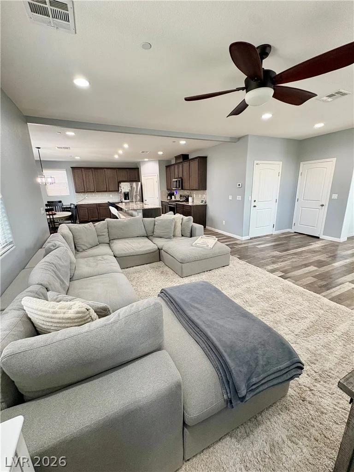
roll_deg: +1.8
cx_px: 177
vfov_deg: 102.1
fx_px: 191
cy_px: 236
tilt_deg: -14.7
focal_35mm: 14
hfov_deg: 85.7
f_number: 2.2
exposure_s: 1/60
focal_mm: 2.22
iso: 250
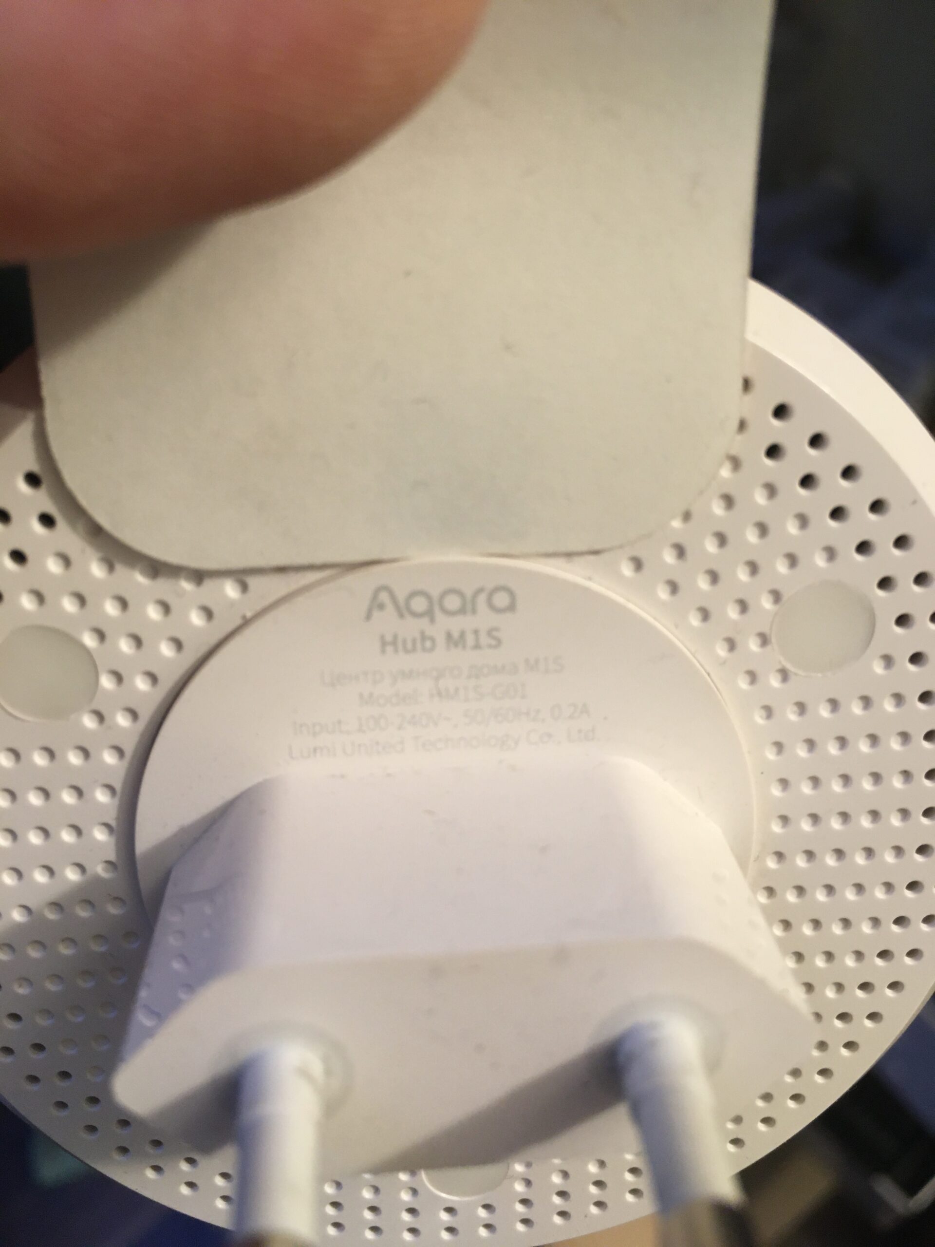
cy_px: 624
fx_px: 1044
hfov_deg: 48.2
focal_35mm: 29
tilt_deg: -54.7
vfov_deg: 61.7
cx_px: 468
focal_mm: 4.15
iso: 160
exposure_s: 1/33
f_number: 2.2
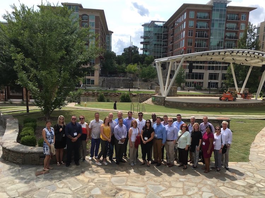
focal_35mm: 29
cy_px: 99
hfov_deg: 61.7
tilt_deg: -6.2
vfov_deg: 48.2
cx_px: 132
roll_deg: -1.1
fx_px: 222
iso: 25
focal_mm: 4.15
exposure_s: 1/1326
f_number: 2.2
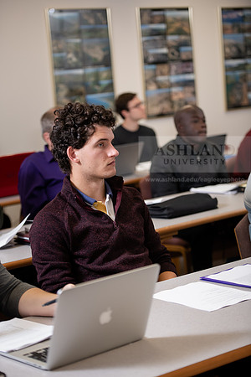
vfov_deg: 23.6
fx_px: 899
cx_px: 126
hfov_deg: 15.9
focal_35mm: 86
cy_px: 188
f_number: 3.2
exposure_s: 1/200
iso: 640
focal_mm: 86
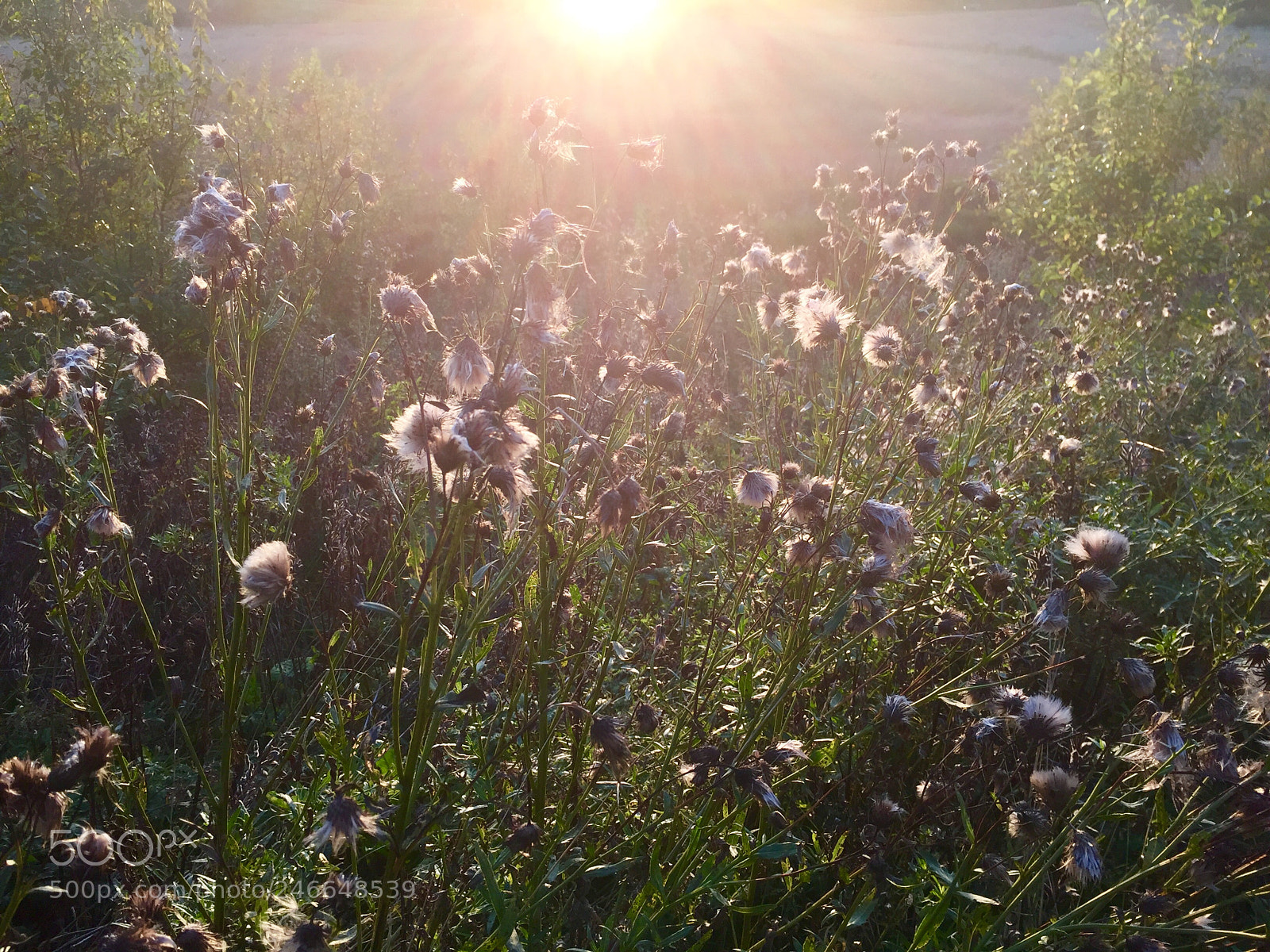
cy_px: 476
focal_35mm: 29
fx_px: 1064
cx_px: 635
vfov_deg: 48.2
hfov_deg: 61.7
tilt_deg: -21.4
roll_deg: -0.3
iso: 32
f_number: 2.2
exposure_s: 1/391
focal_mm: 4.15
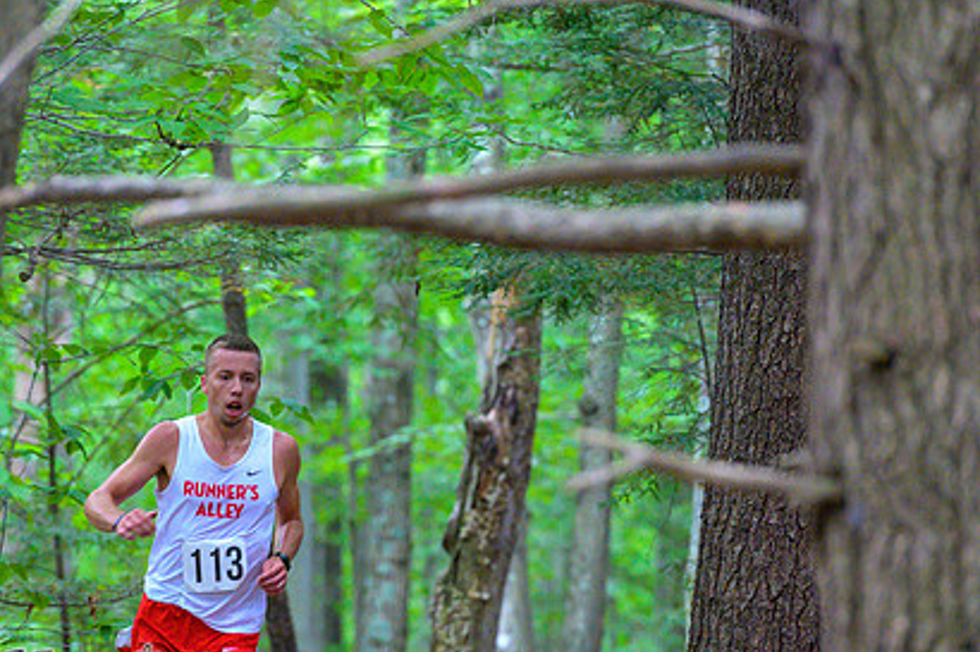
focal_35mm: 283
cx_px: 382
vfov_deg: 4.9
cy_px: 428
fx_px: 7700
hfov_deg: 7.3
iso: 8000
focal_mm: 200
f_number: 4
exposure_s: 1/250
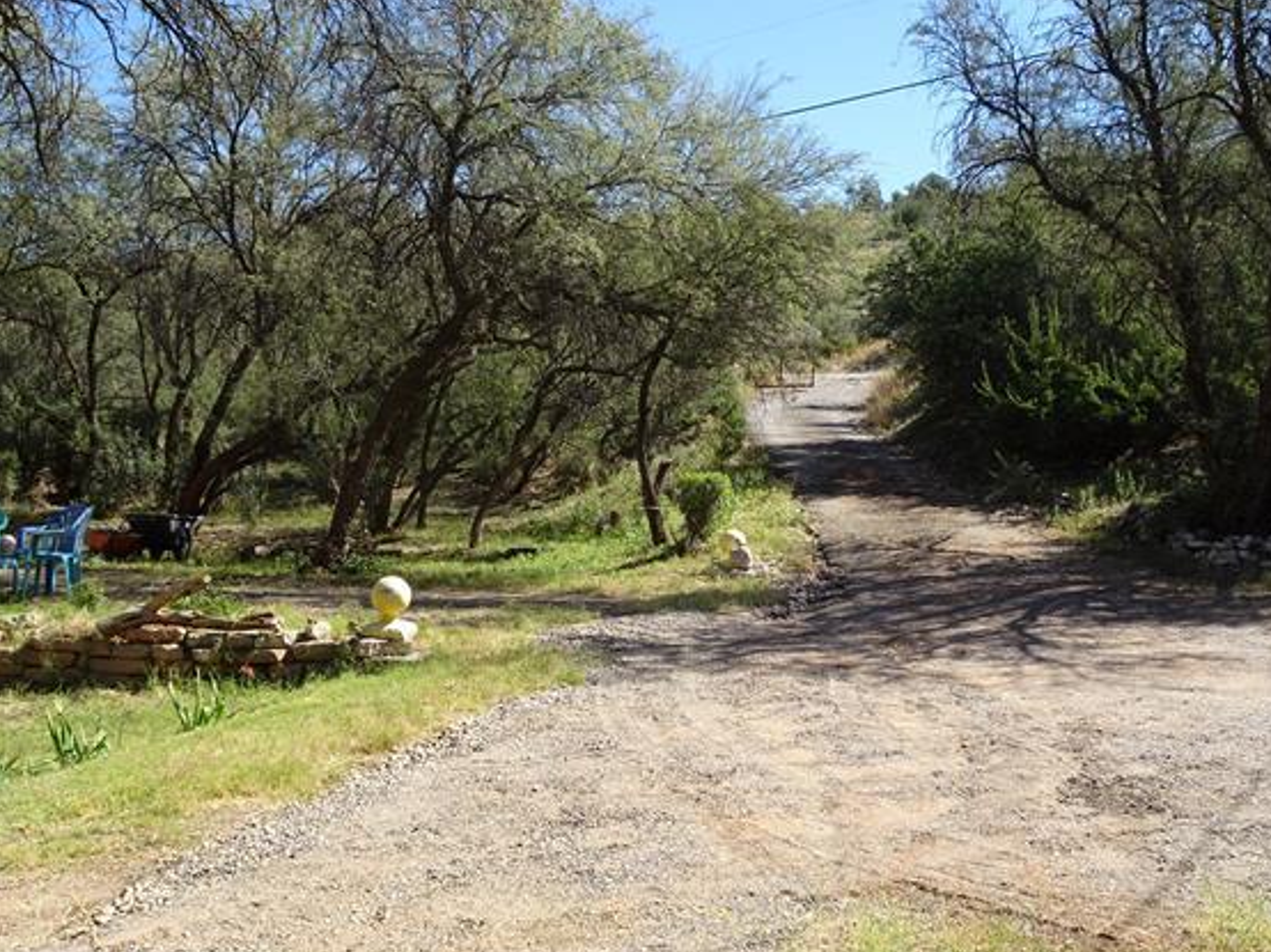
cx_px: 622
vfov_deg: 38.6
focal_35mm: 37
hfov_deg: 50.2
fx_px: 1358
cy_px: 459
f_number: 4
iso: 80
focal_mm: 5.43
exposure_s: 1/400
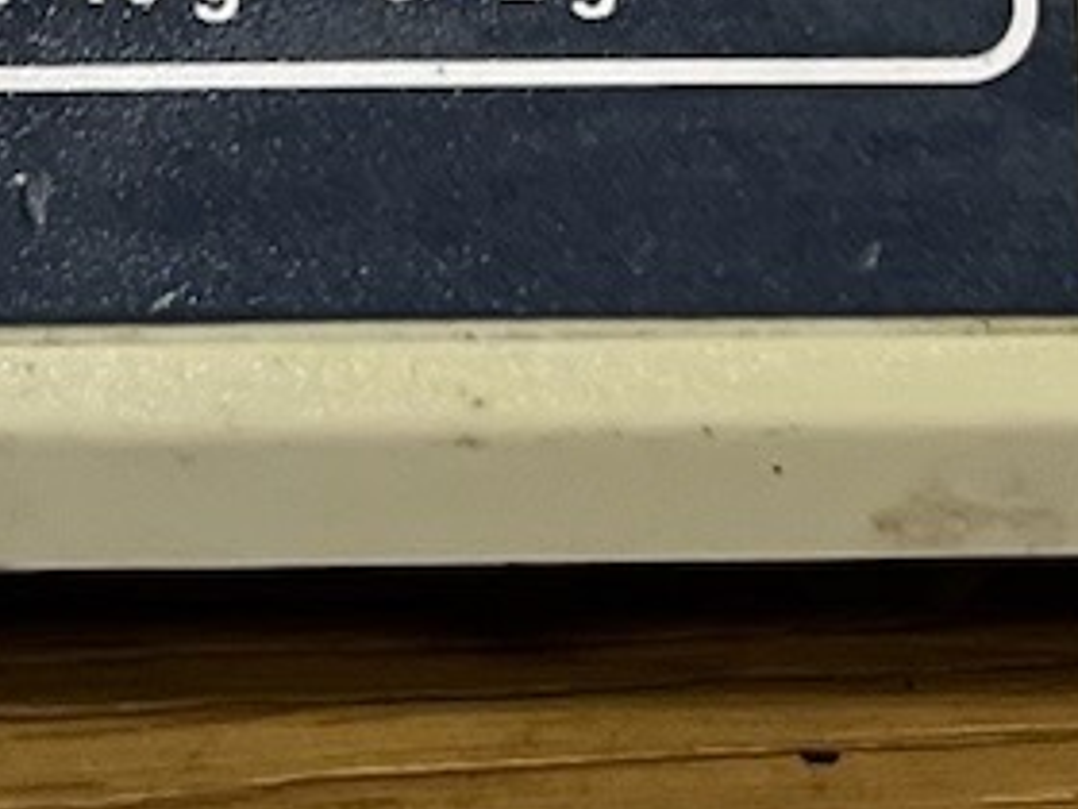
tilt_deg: -31.4
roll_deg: -1.7
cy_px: -1156
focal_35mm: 190
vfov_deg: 7.3
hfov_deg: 10.3
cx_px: 77
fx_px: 5917
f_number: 1.6
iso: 125
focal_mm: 5.1
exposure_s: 1/100
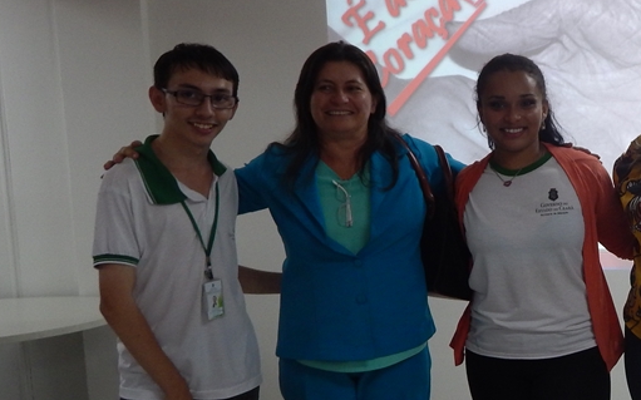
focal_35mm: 55
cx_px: 626
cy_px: 247
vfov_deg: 23.5
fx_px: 960
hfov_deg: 34.0
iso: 160
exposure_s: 1/30
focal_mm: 4
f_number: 3
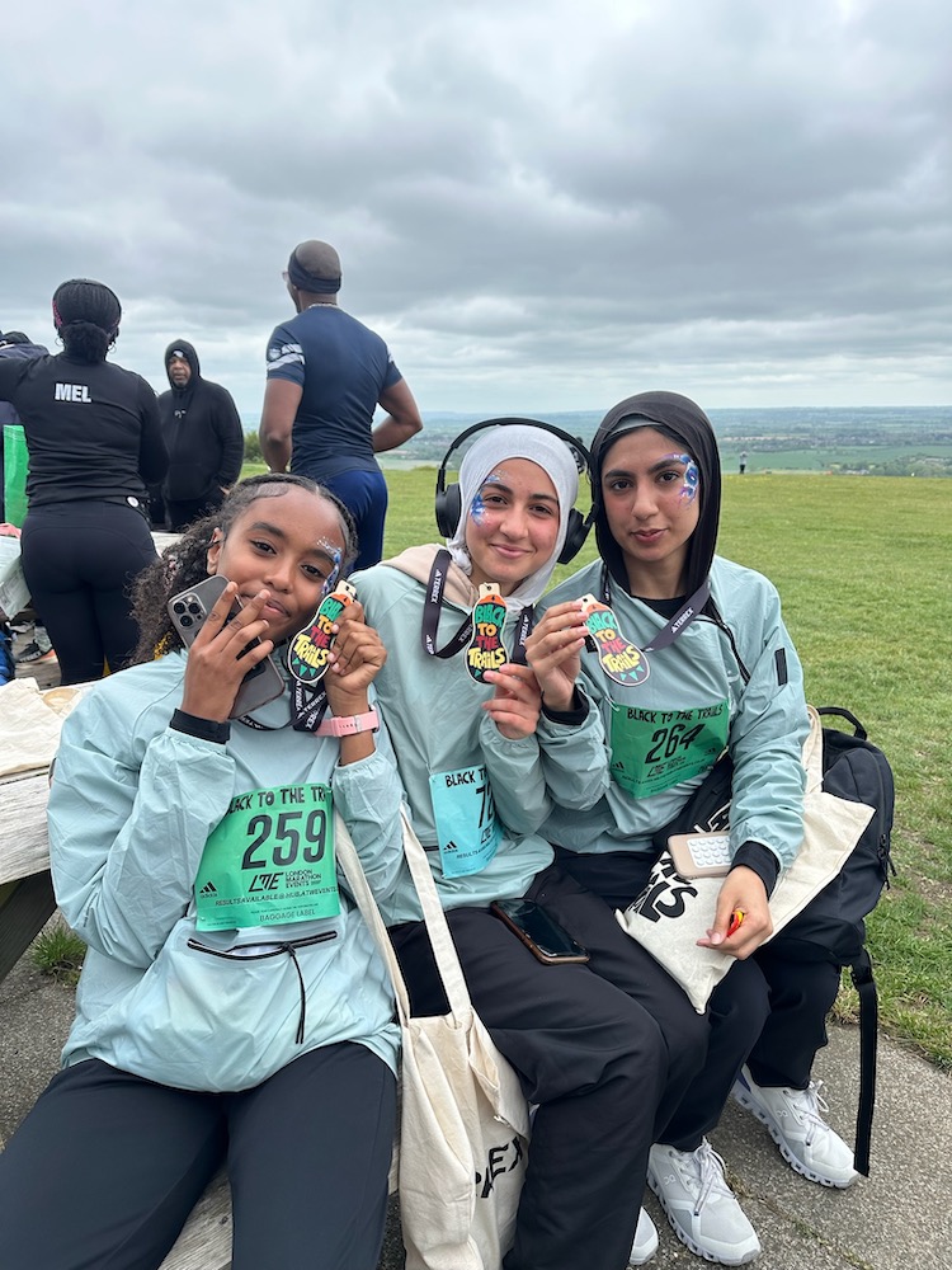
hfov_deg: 56.8
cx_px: 476
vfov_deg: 71.6
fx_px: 880
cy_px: 635
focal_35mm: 24
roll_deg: +0.4
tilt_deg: -15.1
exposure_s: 1/850
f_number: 1.78
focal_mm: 6.86
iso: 80
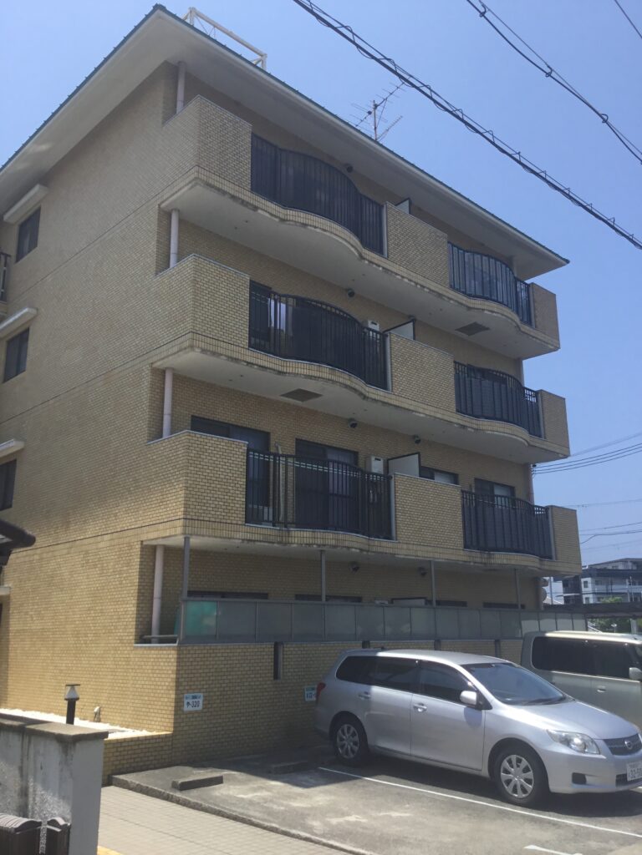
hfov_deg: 45.4
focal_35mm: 31
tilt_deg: +14.3
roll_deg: +0.7
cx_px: 321
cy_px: 428
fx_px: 767
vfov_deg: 58.4
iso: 25
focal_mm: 3.3
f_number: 2.4
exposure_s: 1/1456
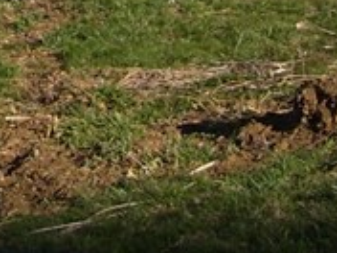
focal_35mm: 215
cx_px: -316
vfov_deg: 6.6
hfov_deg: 8.7
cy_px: -299
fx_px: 2093
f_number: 4.8
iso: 80
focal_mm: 6
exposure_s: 1/500
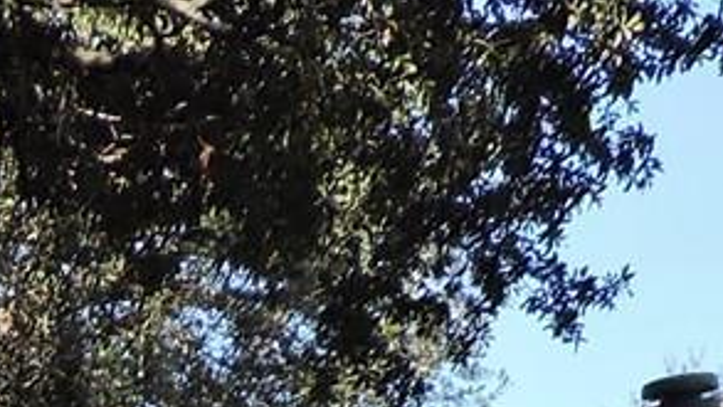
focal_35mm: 183
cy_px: 1616
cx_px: -698
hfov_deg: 10.8
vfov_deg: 5.7
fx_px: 3509
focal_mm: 4.3
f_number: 3
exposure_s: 1/800
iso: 100
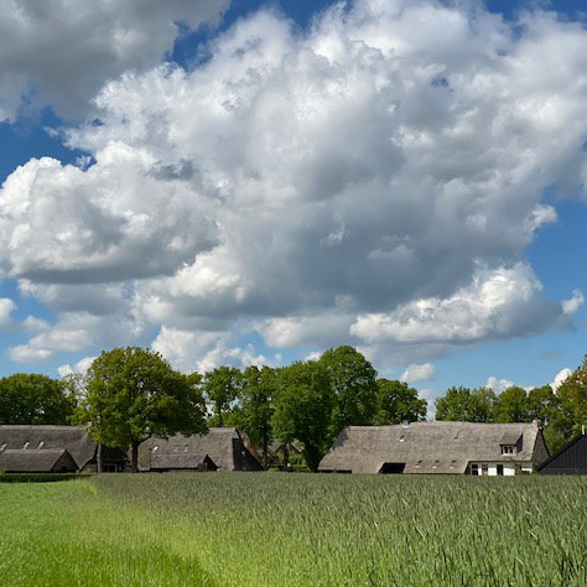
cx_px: 197
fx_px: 1189
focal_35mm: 62
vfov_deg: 27.7
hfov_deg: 27.6
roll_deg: -0.3
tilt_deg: +8.8
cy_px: 292
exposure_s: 1/3195
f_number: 2
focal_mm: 6
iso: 25
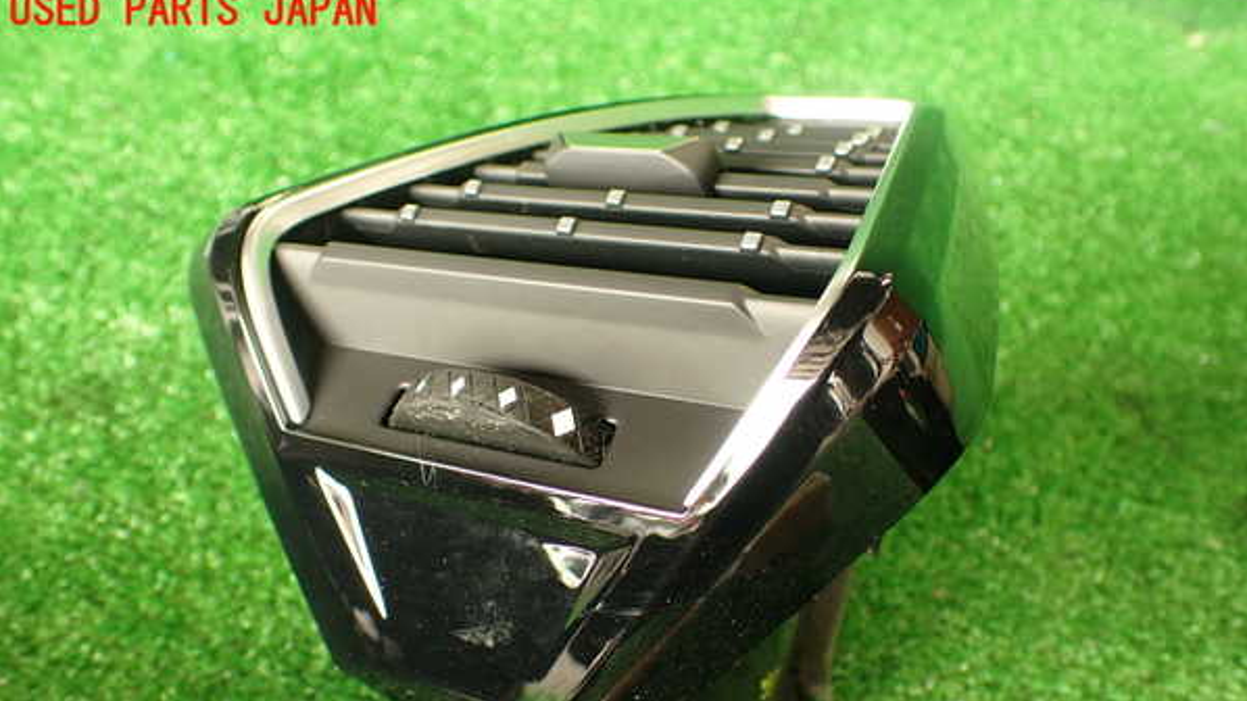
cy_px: 455
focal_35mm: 35
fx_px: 1157
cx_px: 624
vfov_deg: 33.5
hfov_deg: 56.6
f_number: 2.4
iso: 200
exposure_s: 1/40
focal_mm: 5.79
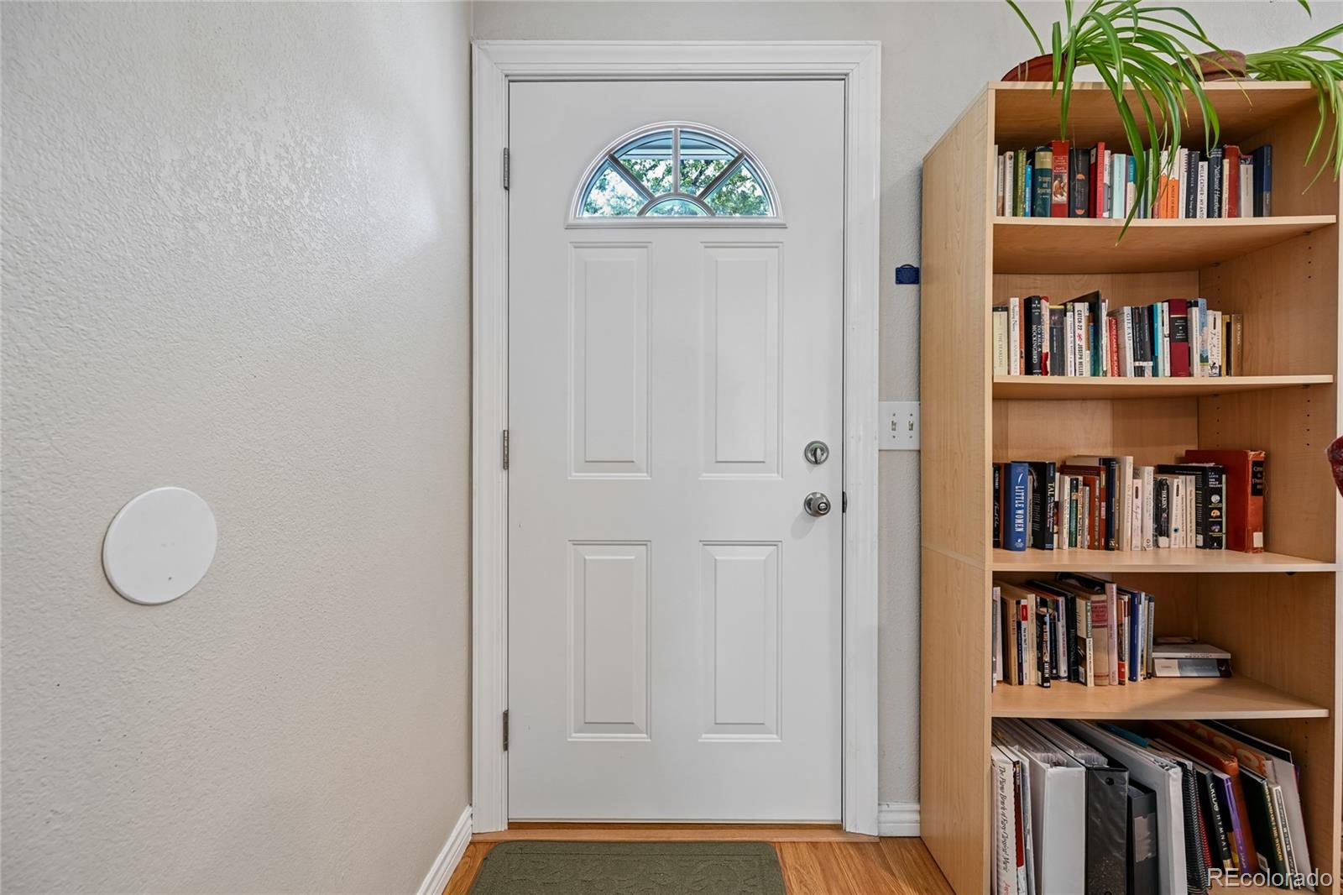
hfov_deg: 104.3
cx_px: 672
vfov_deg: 81.2
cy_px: 448
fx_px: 522
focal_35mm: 14
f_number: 8
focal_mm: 14
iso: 400
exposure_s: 1/10
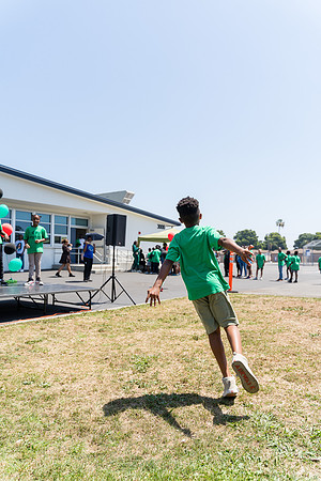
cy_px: 240
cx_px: 160
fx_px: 374
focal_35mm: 28
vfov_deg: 65.5
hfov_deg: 46.4
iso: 100
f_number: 4
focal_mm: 28
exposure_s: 1/640
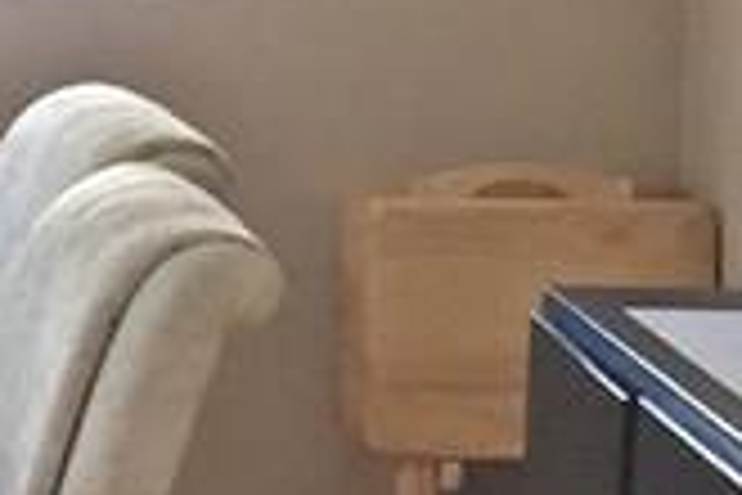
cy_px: 117
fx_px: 3854
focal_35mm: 187
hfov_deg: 10.3
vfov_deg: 7.3
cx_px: -621
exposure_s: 1/30
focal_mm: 4.15
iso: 80
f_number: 2.2
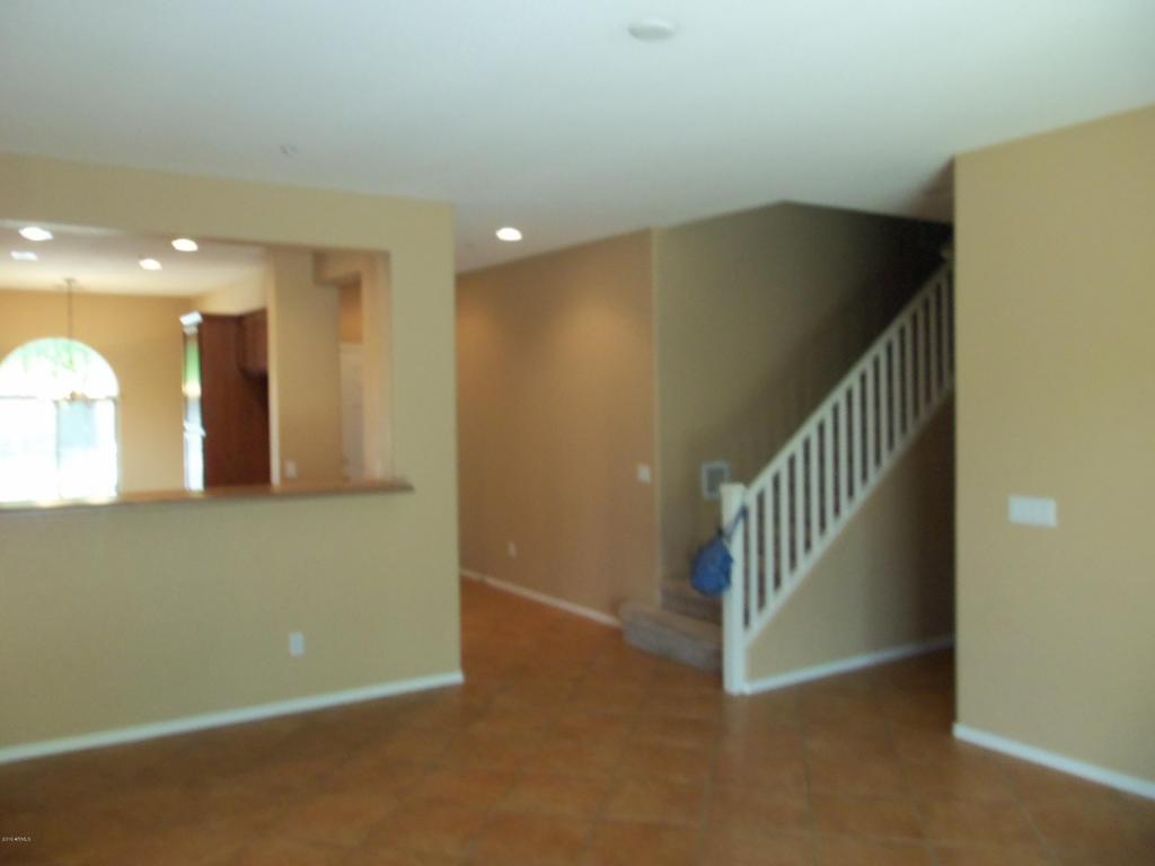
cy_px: 433
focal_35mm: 29
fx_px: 968
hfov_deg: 61.7
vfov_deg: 48.2
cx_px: 578
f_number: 3.4
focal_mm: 5.2
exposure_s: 1/30
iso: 250
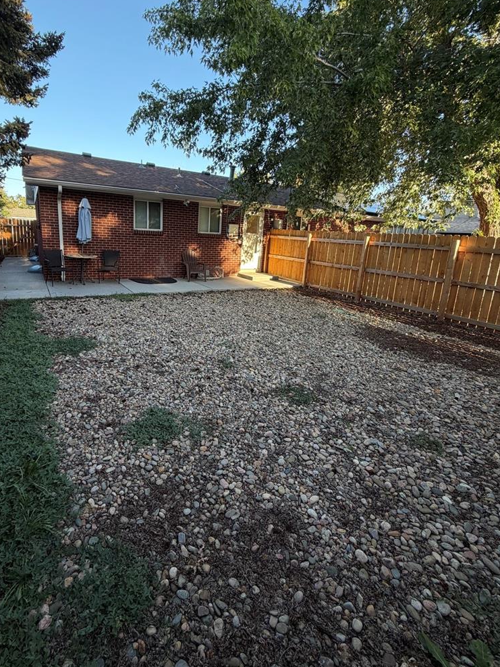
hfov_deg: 74.3
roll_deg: -2.5
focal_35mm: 17
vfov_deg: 90.9
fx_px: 327
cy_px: 309
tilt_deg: -12.8
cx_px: 215
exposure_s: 1/121
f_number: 2.2
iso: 64
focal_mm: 2.22
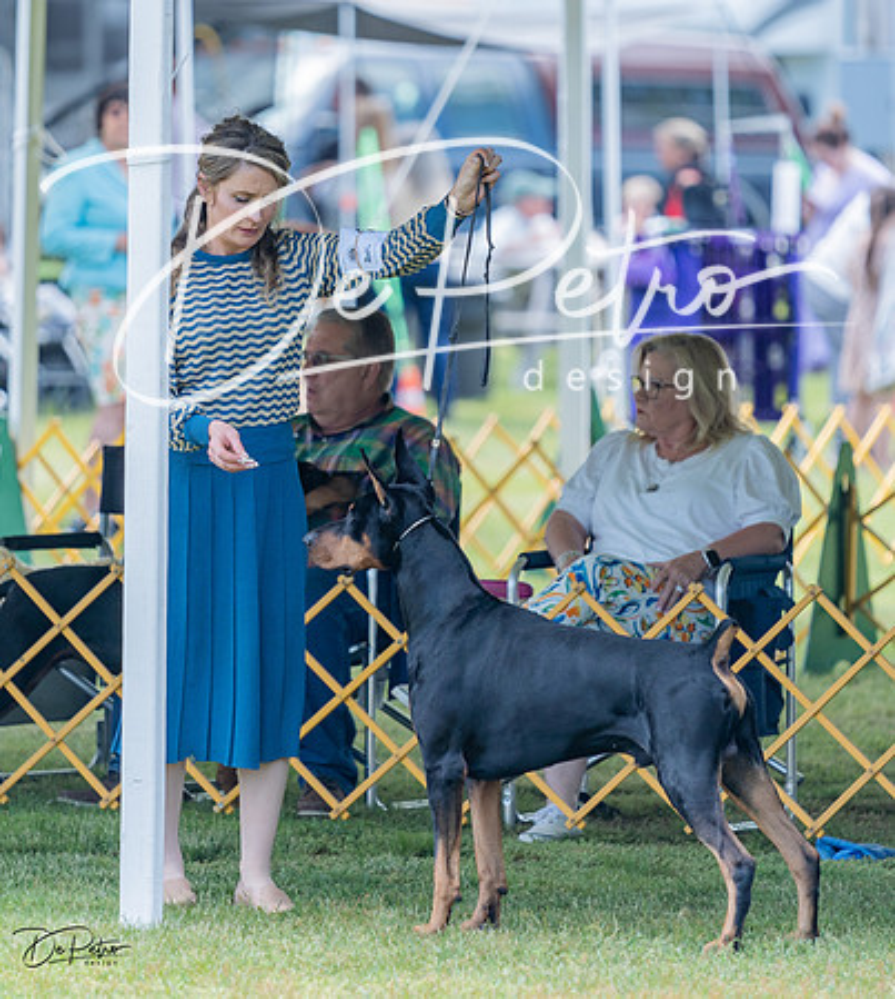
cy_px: 388
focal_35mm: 333
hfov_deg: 5.0
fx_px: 10311
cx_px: 444
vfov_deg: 5.5
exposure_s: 1/800
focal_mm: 200
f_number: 2.8
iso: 160
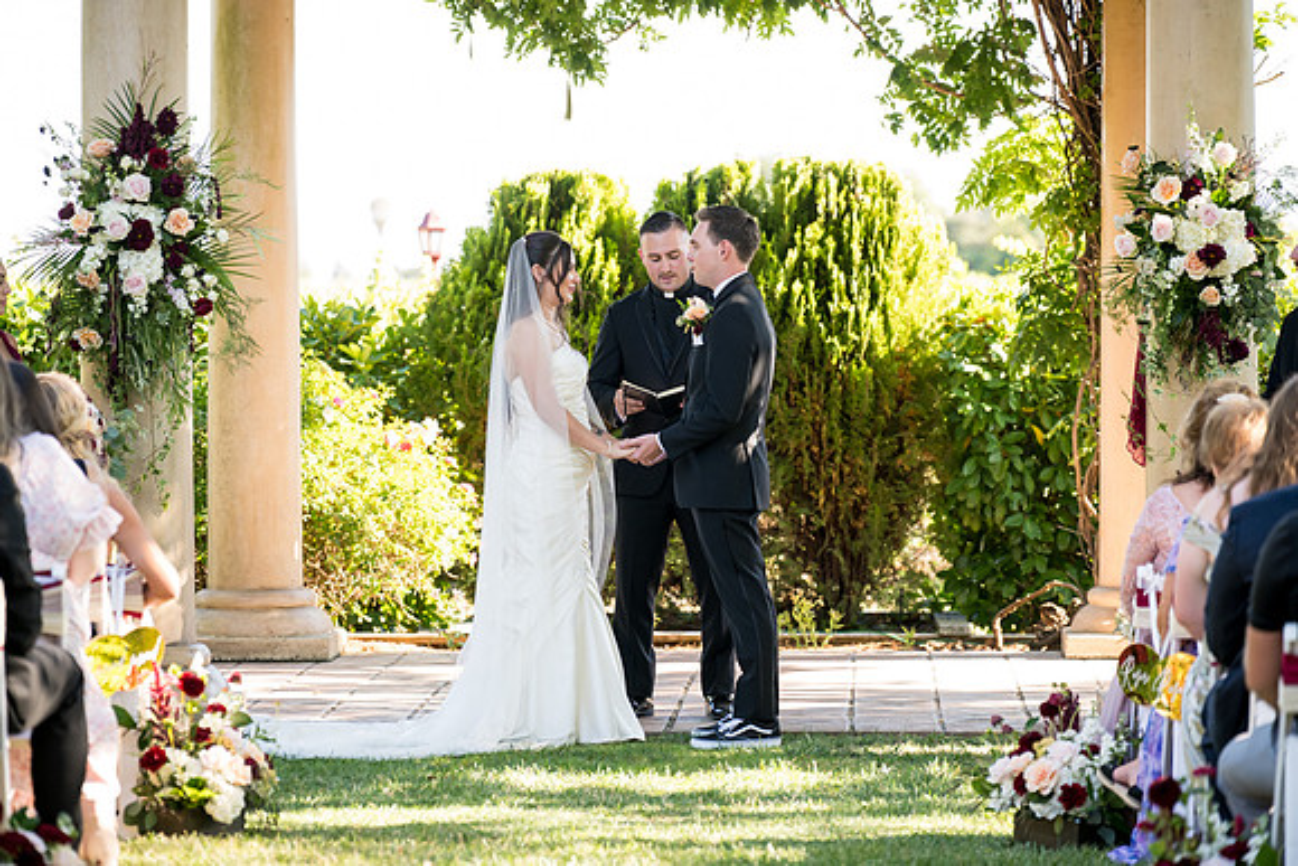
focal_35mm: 150
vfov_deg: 9.2
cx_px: 649
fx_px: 5409
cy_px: 433
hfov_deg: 13.7
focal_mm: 150
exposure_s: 1/400
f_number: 4
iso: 800
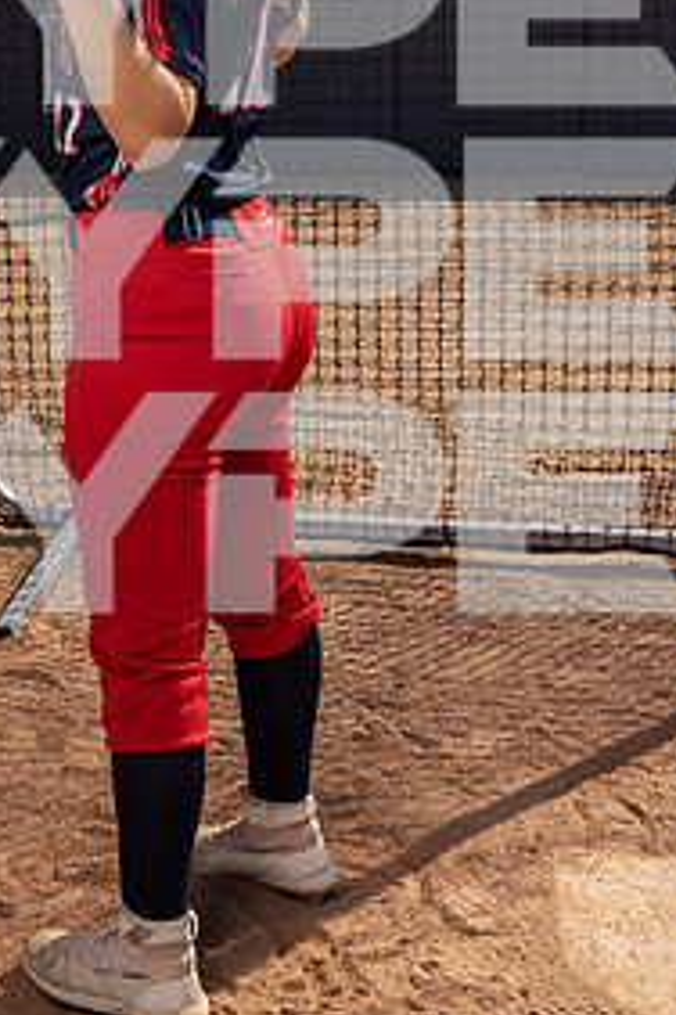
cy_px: 252
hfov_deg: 22.8
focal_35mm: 59
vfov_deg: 33.3
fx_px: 1662
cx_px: 173
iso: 64
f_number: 8
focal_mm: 37
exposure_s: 1/250
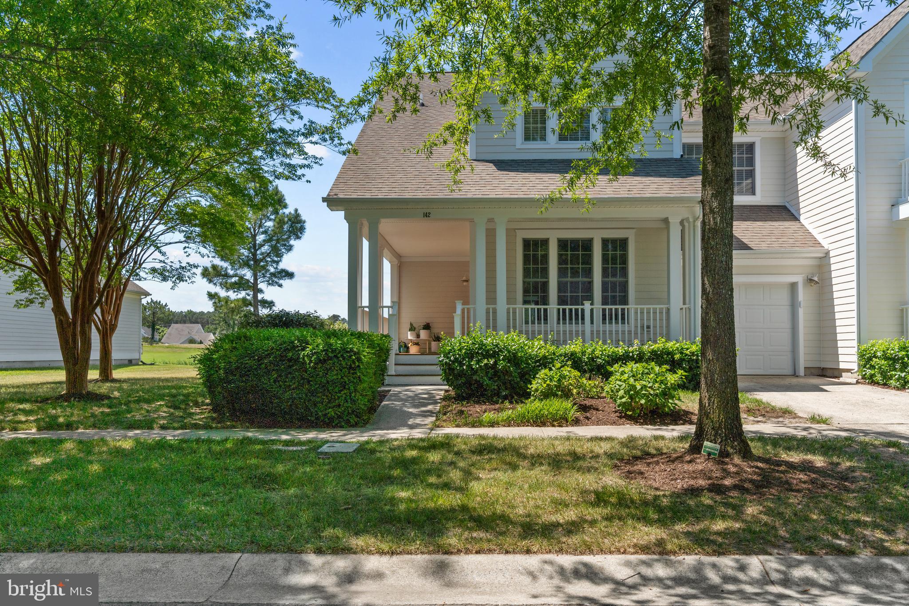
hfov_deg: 67.4
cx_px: 454
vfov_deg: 47.9
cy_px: 303
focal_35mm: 27
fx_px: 682
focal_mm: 18
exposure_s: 1/3200
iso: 200
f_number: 7.1
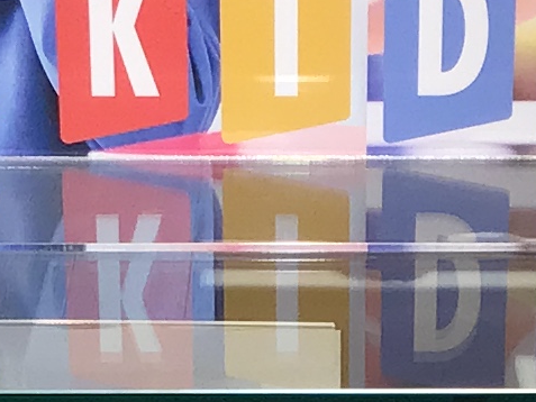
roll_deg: -0.3
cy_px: 766
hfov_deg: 9.3
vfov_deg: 6.8
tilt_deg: -29.0
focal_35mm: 212
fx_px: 3283
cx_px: 275
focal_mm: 3.3
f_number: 2.4
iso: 25
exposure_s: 1/120
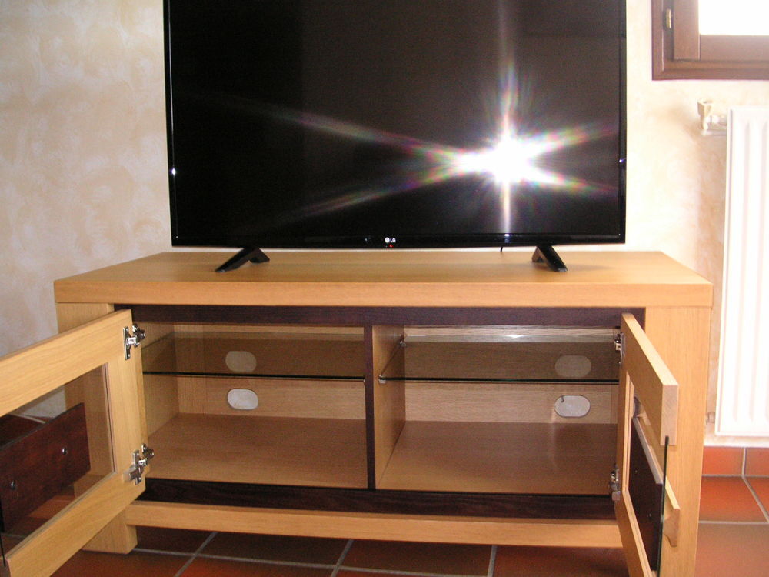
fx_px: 822
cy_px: 288
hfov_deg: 50.1
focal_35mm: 37
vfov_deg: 38.7
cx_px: 384
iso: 160
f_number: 2.8
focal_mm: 6.1
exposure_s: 1/45
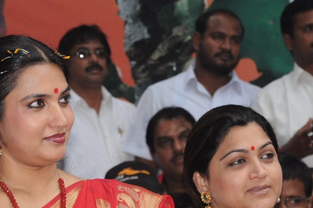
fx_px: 2623
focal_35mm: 302
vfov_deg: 4.5
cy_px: 134
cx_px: 136
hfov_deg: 6.8
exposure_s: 1/125
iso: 1250
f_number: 11
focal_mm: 105
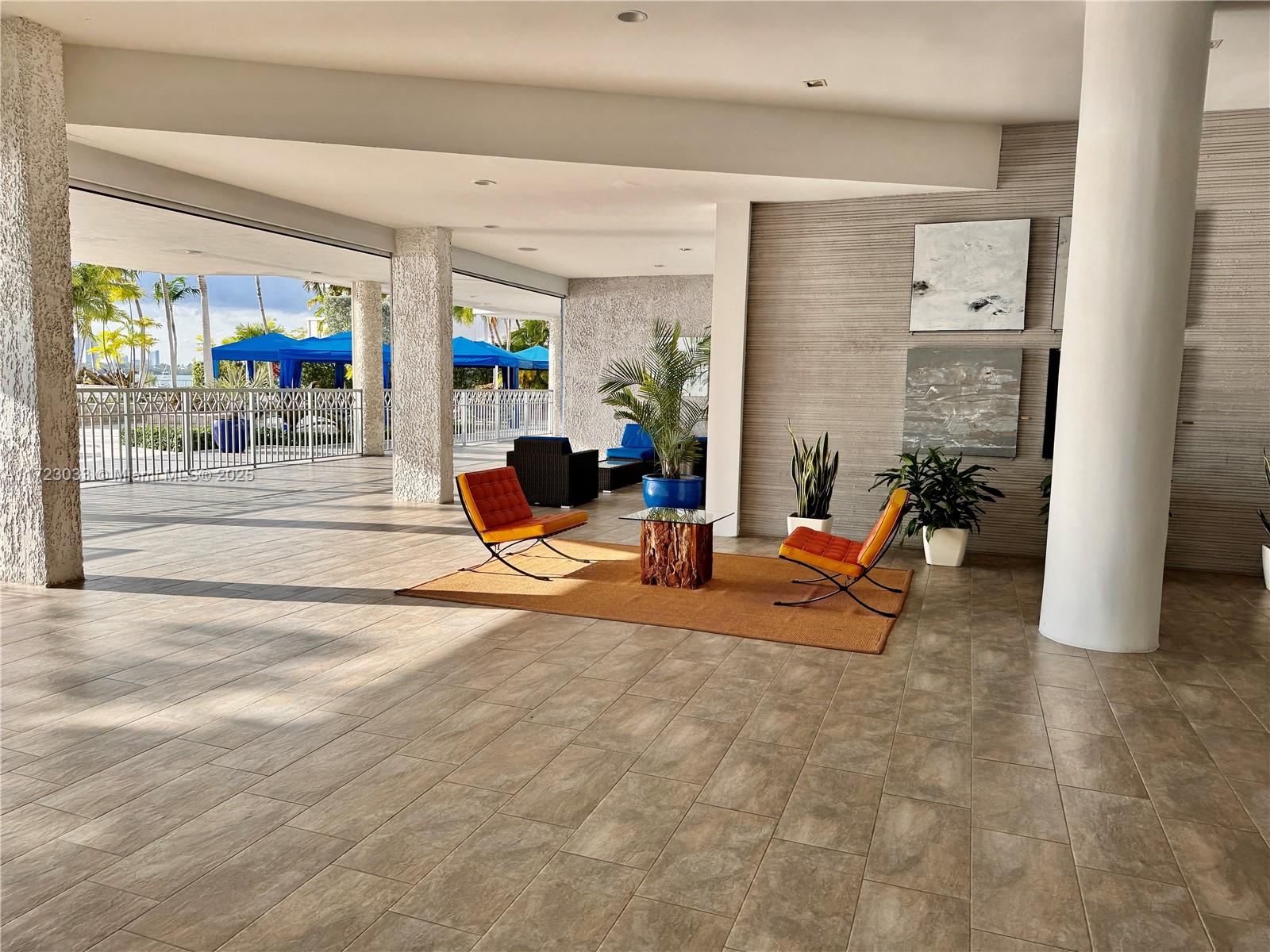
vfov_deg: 56.8
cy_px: 476
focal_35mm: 24
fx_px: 881
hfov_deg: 71.6
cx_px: 635
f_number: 1.78
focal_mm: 6.86
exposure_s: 1/1238
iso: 80
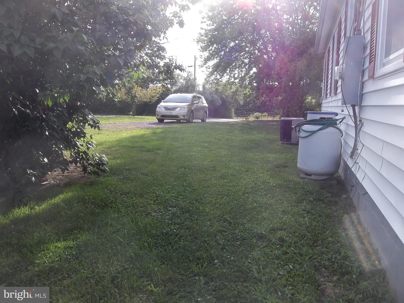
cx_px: 202
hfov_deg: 65.3
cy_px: 152
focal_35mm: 27
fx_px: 315
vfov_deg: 51.4
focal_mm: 4.9
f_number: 3.5
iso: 80
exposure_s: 1/320
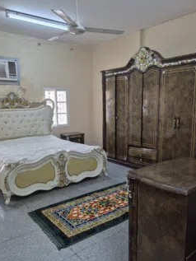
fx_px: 219
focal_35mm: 29
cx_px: 88
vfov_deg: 61.5
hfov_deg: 48.2
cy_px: 144
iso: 200
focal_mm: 5.4
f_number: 1.8
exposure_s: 1/100
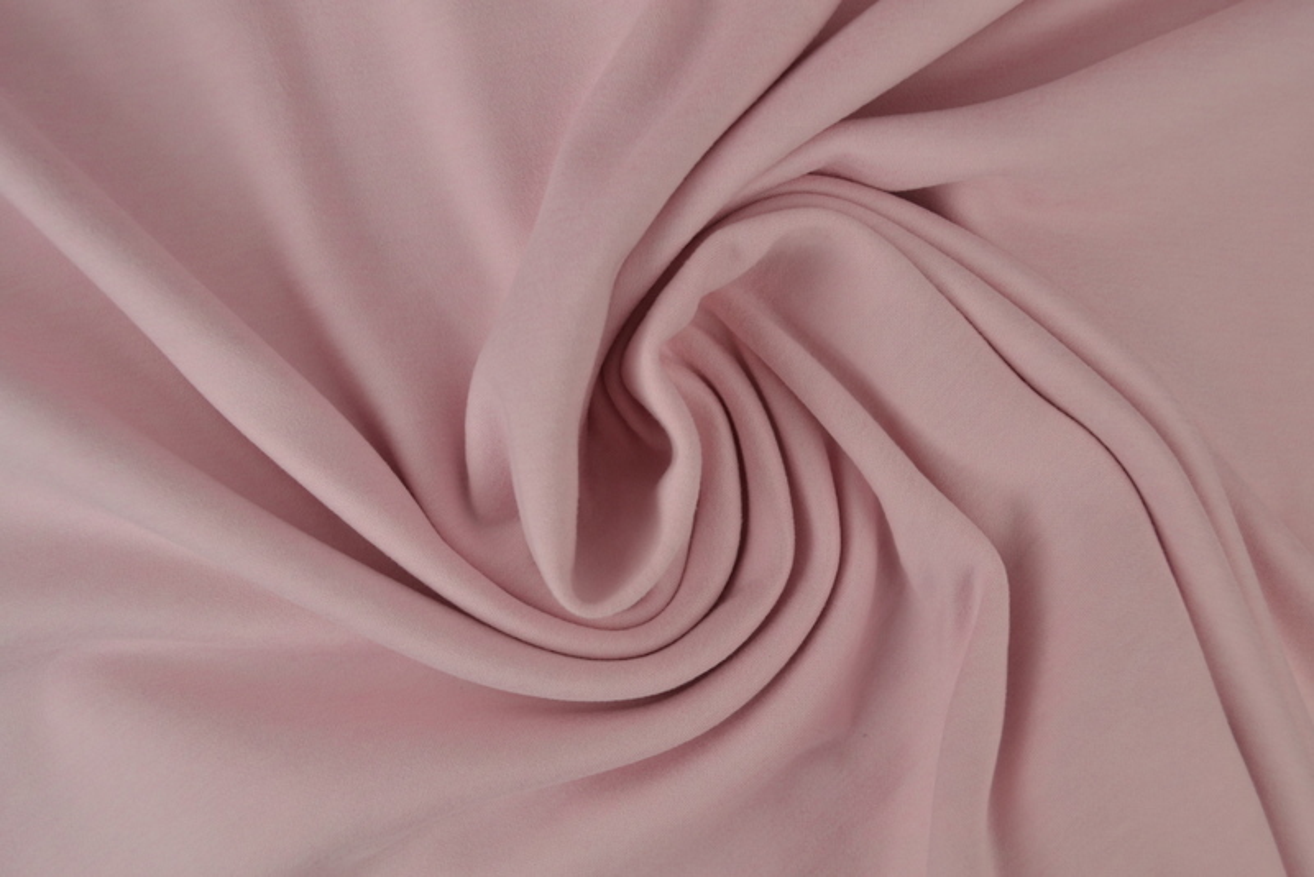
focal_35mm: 36
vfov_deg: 36.9
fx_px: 1314
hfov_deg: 53.1
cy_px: 438
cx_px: 657
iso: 100
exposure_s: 1/80
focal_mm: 24
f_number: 5.6
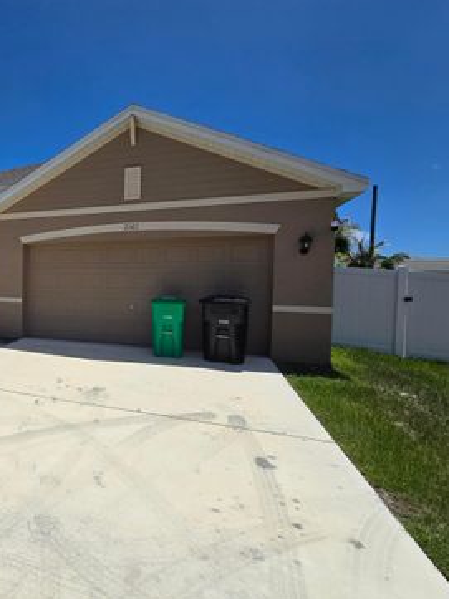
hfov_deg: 61.9
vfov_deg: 87.7
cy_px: 295
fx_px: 311
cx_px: 56
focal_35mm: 18
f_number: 2.2
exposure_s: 1/5172
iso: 50
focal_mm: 2.2
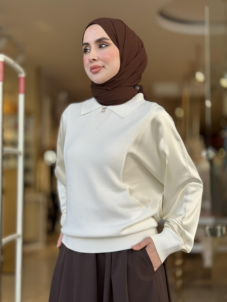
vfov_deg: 39.7
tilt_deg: +2.4
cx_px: 114
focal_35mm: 48
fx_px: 420
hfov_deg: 30.3
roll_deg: +0.0
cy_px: 151
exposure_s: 1/762
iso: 80
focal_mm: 6.86
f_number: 1.78
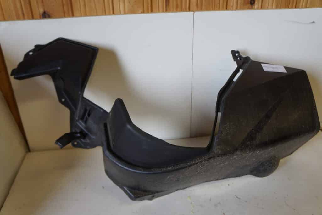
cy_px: 108
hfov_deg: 61.9
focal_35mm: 30
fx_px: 268
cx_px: 161
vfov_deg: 43.6
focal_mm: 20
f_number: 3.5
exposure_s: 1/60
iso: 250
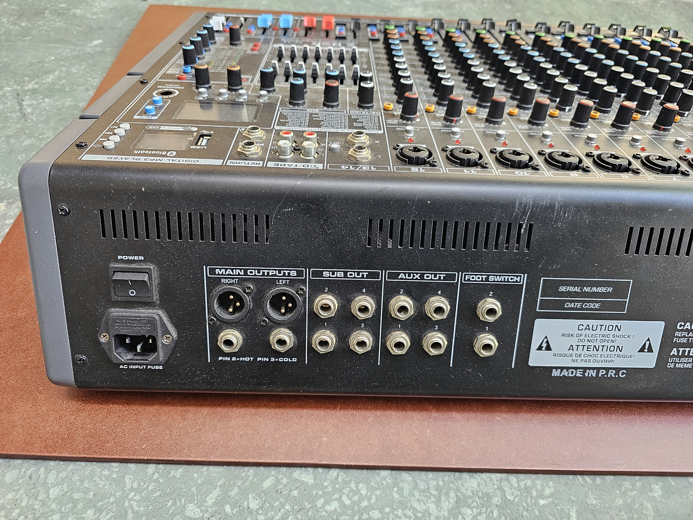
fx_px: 460
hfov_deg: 73.9
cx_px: 346
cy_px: 260
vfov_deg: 58.9
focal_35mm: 23
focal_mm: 6.3
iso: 320
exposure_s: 1/100
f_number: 1.7
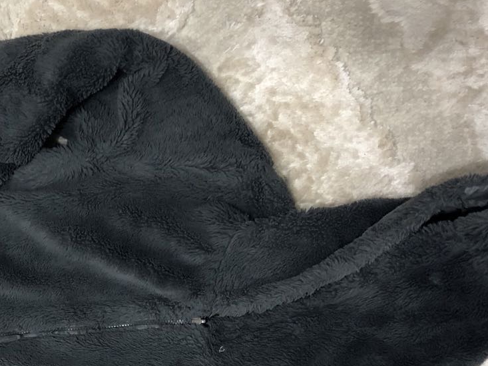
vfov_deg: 25.5
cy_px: 345
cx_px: 85
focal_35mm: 55
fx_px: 775
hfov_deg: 33.7
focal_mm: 3.99
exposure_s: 1/17
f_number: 1.8
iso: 100
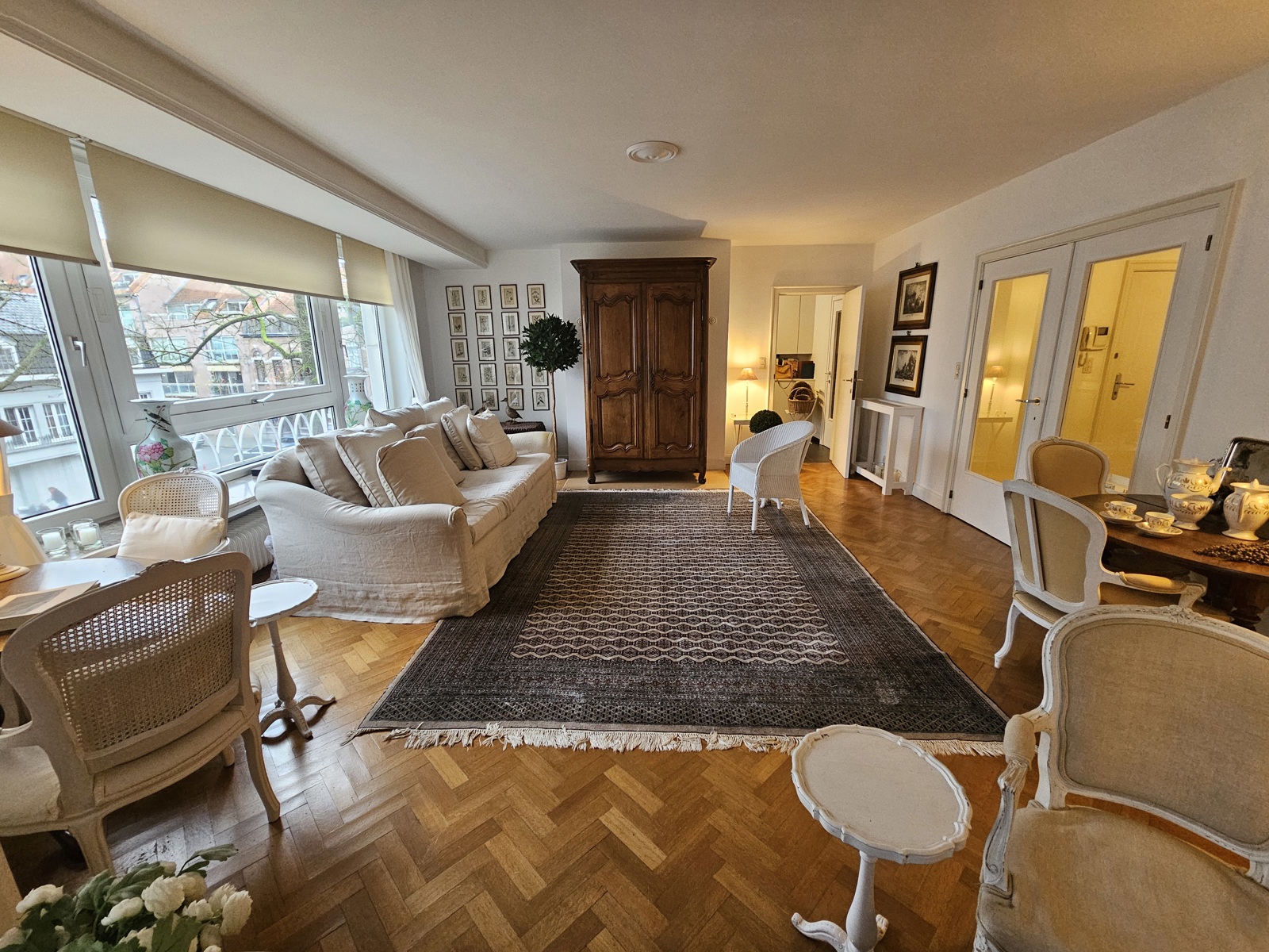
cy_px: 476
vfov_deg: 89.9
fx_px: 477
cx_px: 634
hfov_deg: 106.2
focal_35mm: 13
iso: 400
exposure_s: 1/50
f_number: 2.2
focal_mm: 2.2
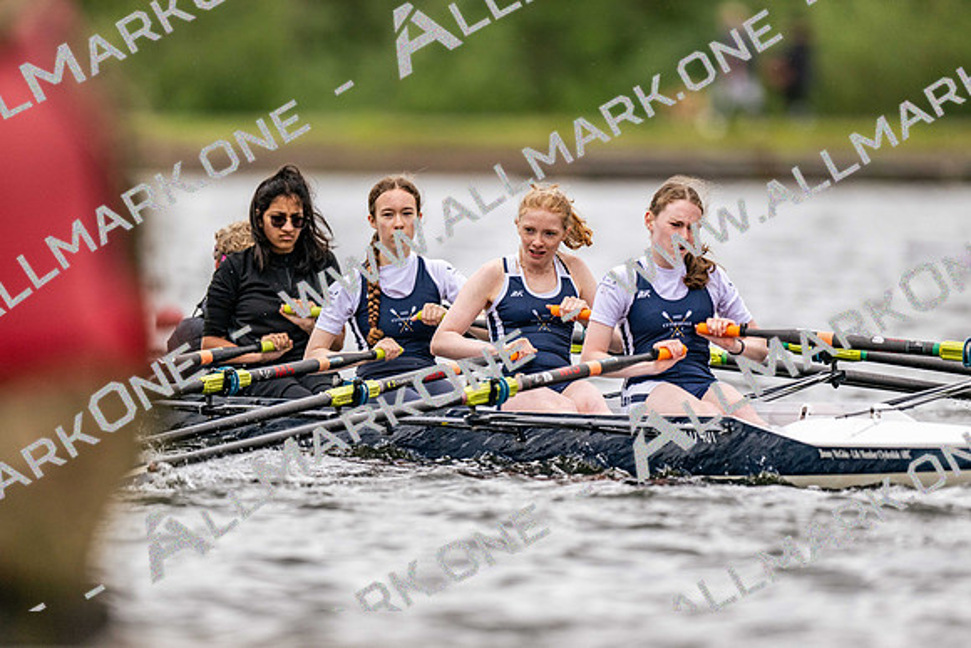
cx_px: 486
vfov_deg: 2.3
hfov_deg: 3.4
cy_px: 324
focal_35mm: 600
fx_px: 16186
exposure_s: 1/2500
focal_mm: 600
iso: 450
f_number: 4
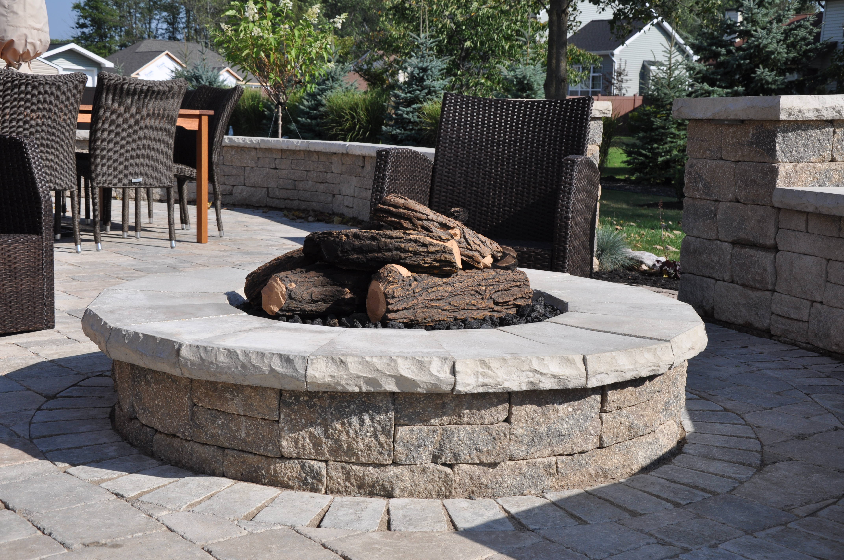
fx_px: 1194
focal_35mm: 51
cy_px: 280
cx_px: 422
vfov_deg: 26.4
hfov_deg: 38.9
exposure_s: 1/400
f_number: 10
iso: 200
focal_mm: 34
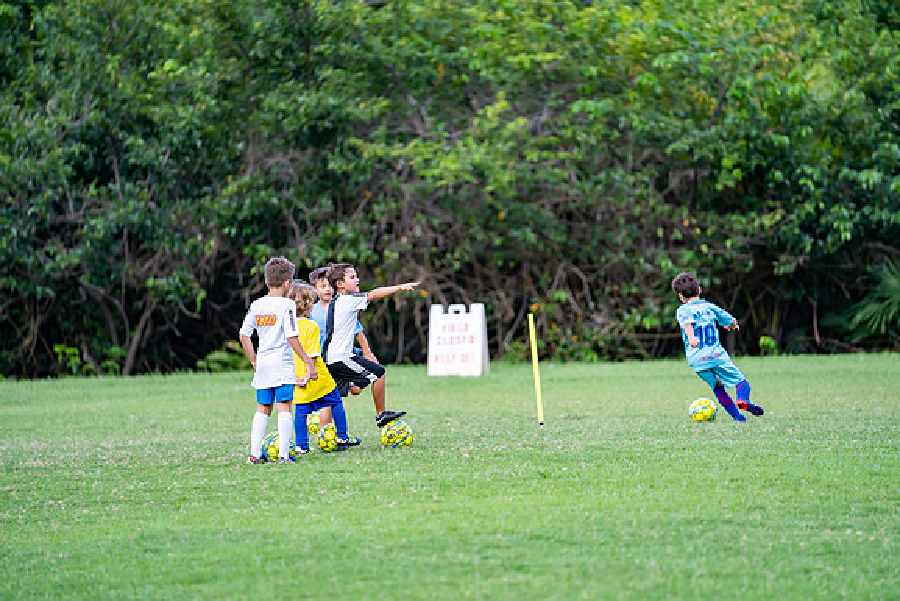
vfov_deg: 6.8
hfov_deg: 10.2
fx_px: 5026
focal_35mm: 201
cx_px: 449
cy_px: 300
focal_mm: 200
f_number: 2.8
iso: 500
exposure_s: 1/2500
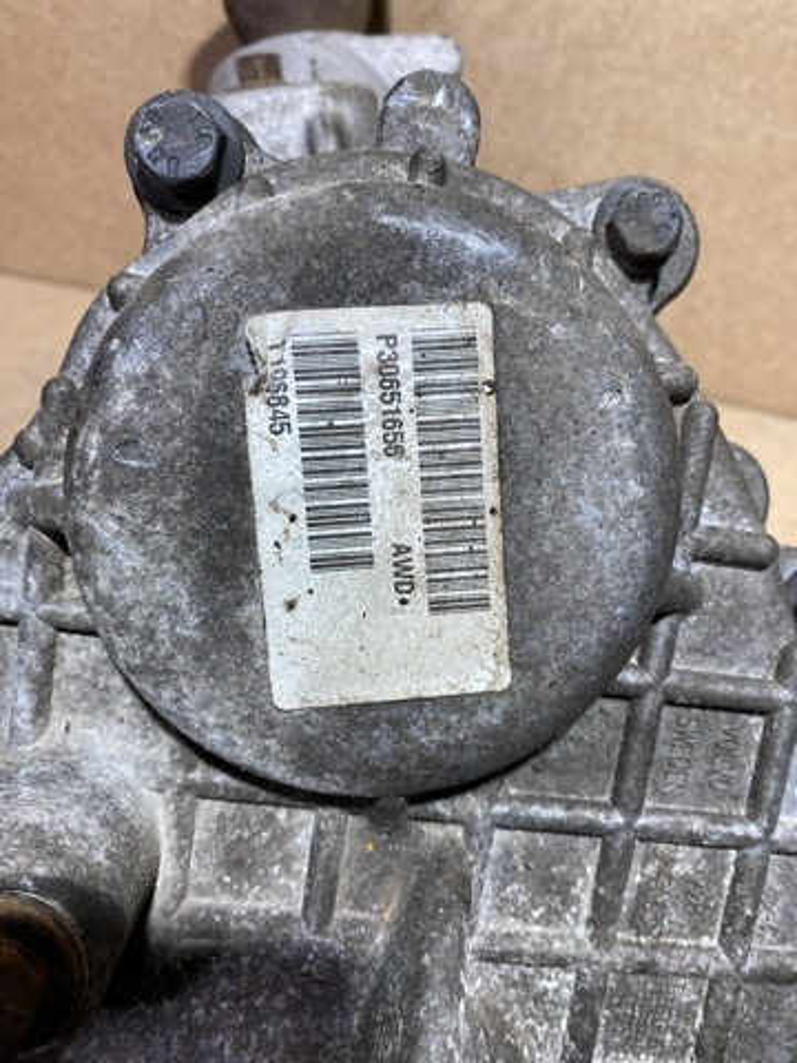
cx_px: 398
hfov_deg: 54.9
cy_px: 532
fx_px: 767
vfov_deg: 69.4
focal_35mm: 25
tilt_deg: -51.1
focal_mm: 4.25
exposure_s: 1/100
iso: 64
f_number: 1.8
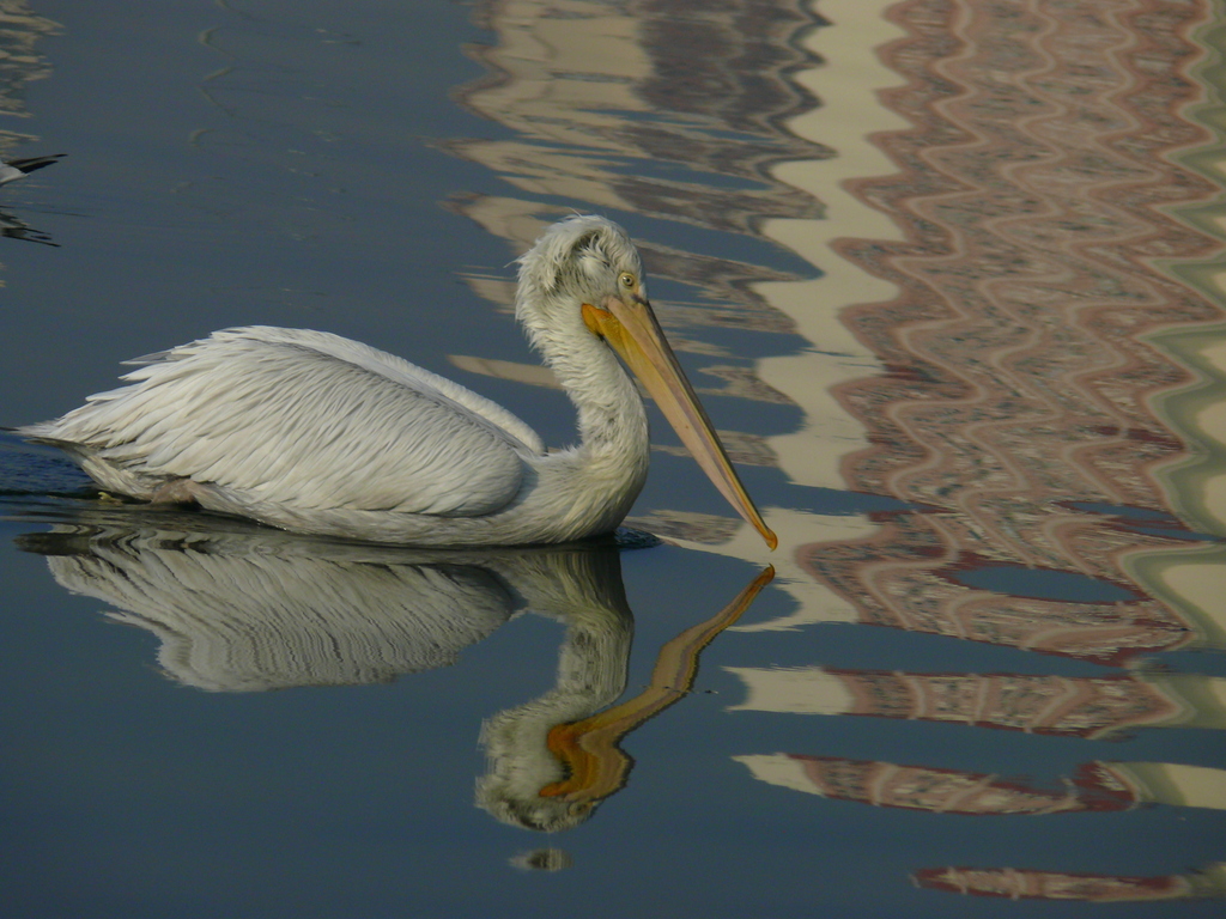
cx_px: 613
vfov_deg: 3.5
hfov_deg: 4.7
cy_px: 460
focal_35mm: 420
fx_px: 14875
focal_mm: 88.8
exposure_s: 1/640
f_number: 5.6
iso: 100
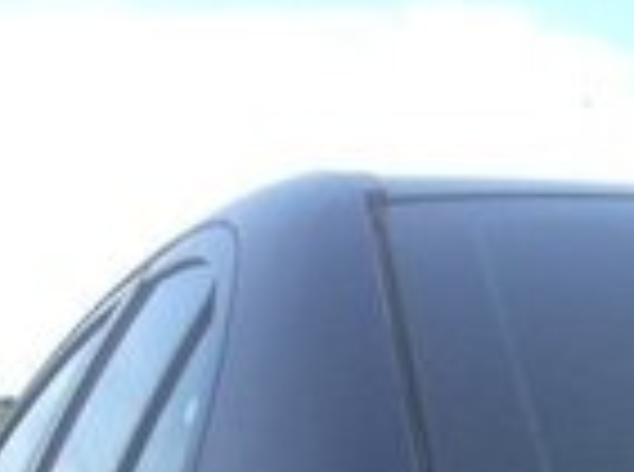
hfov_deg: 12.2
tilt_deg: -8.3
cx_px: 940
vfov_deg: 8.8
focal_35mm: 155
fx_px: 2832
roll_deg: -2.0
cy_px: 1077
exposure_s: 1/678
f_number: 2.4
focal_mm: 4.12
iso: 50
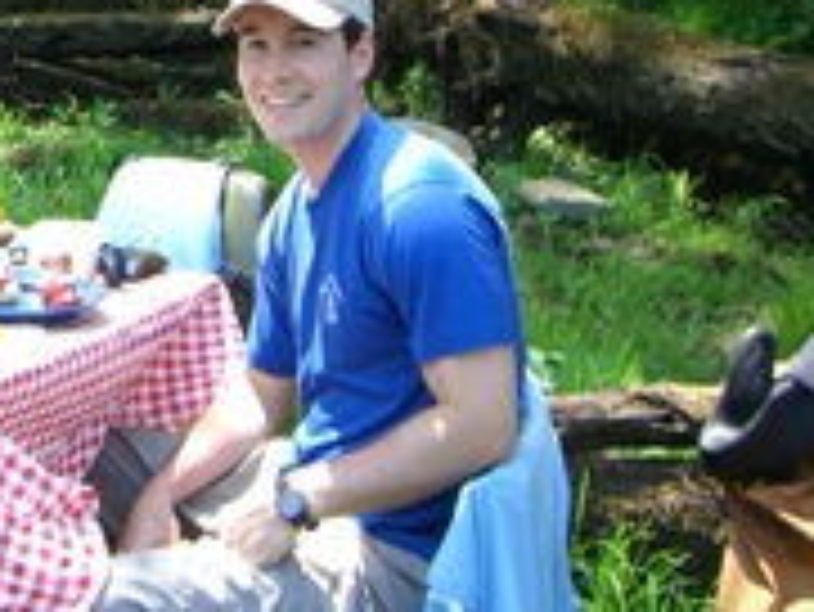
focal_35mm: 86
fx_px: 2024
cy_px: 52
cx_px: -54
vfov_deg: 16.9
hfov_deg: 21.7
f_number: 2.7
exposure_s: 1/160
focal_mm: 6.2
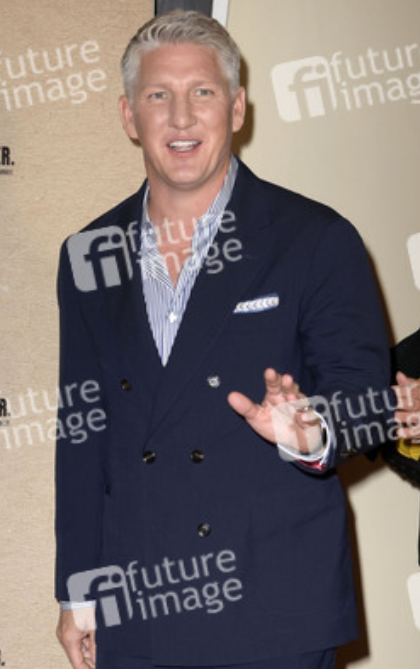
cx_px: 204
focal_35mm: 95
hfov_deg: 13.8
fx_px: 1736
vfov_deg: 21.8
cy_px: 336
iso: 400
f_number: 5.6
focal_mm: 92
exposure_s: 1/250
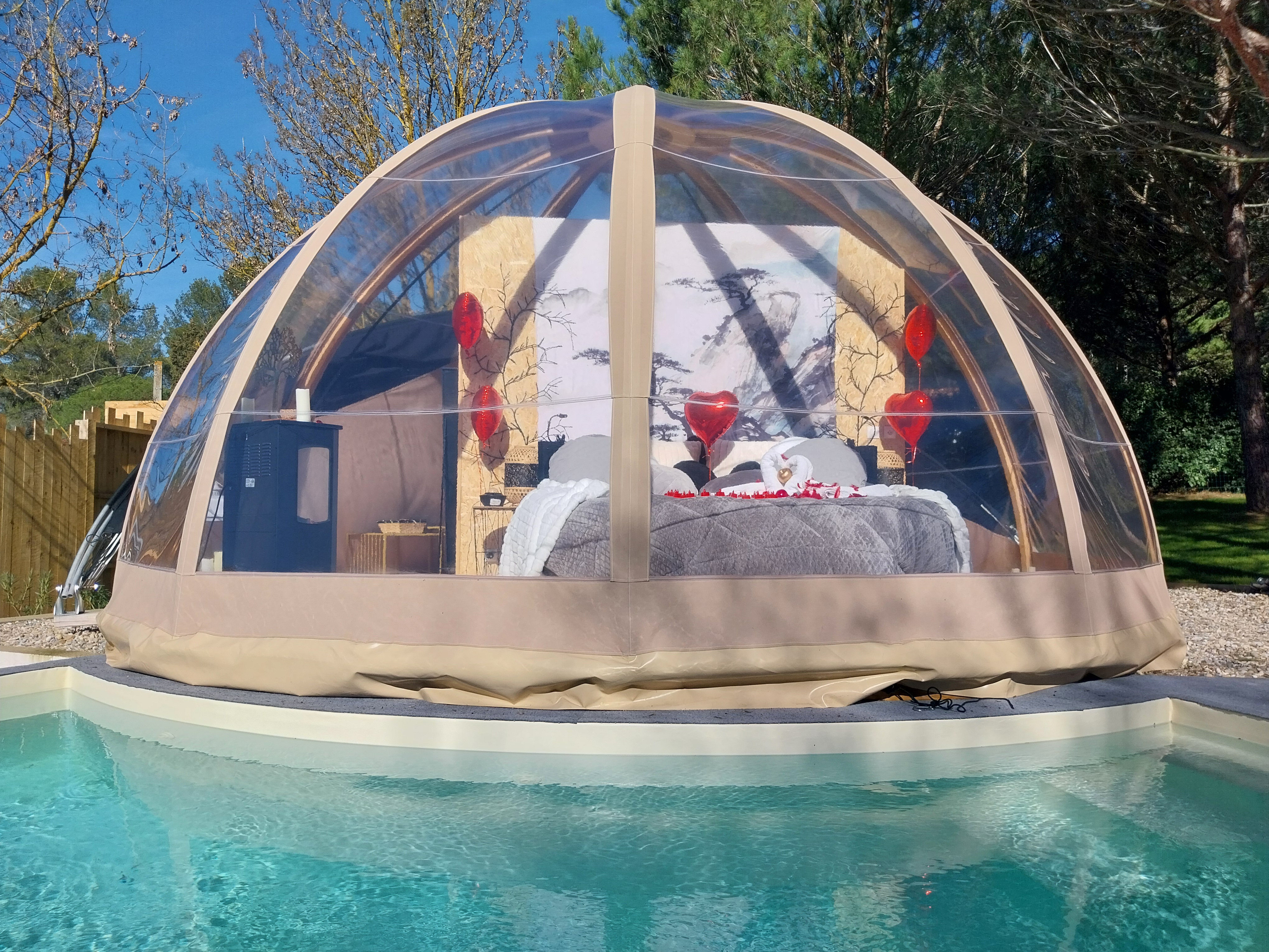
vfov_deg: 53.1
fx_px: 953
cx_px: 634
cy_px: 476
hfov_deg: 67.3
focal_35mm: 26
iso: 25
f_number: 1.8
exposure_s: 1/1500
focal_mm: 4
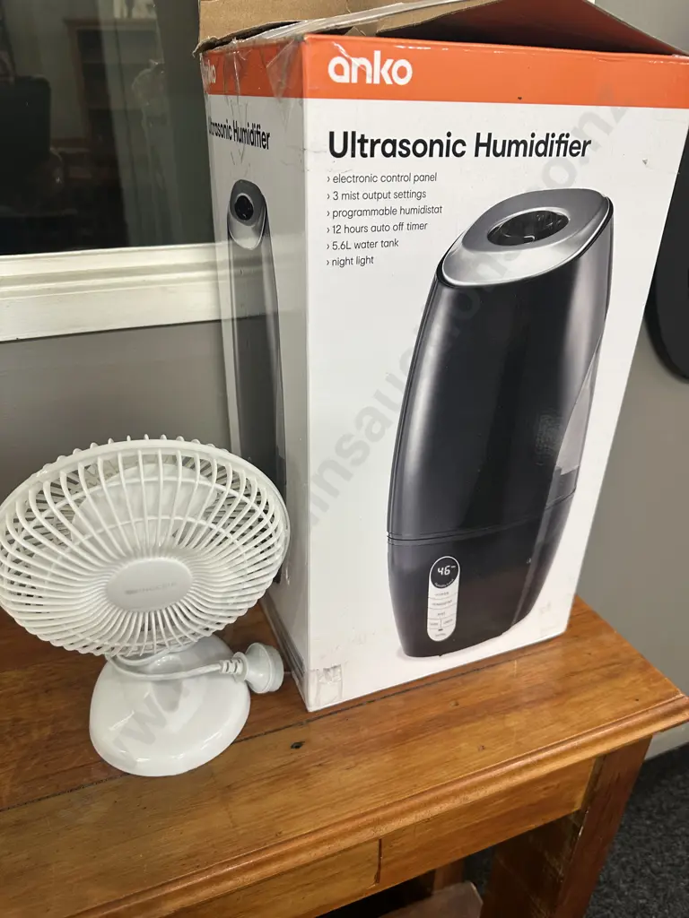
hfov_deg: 56.8
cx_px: 344
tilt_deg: -28.4
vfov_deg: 71.6
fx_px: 637
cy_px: 459
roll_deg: -1.3
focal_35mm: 24
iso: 125
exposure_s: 1/50
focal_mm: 6.86
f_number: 1.78
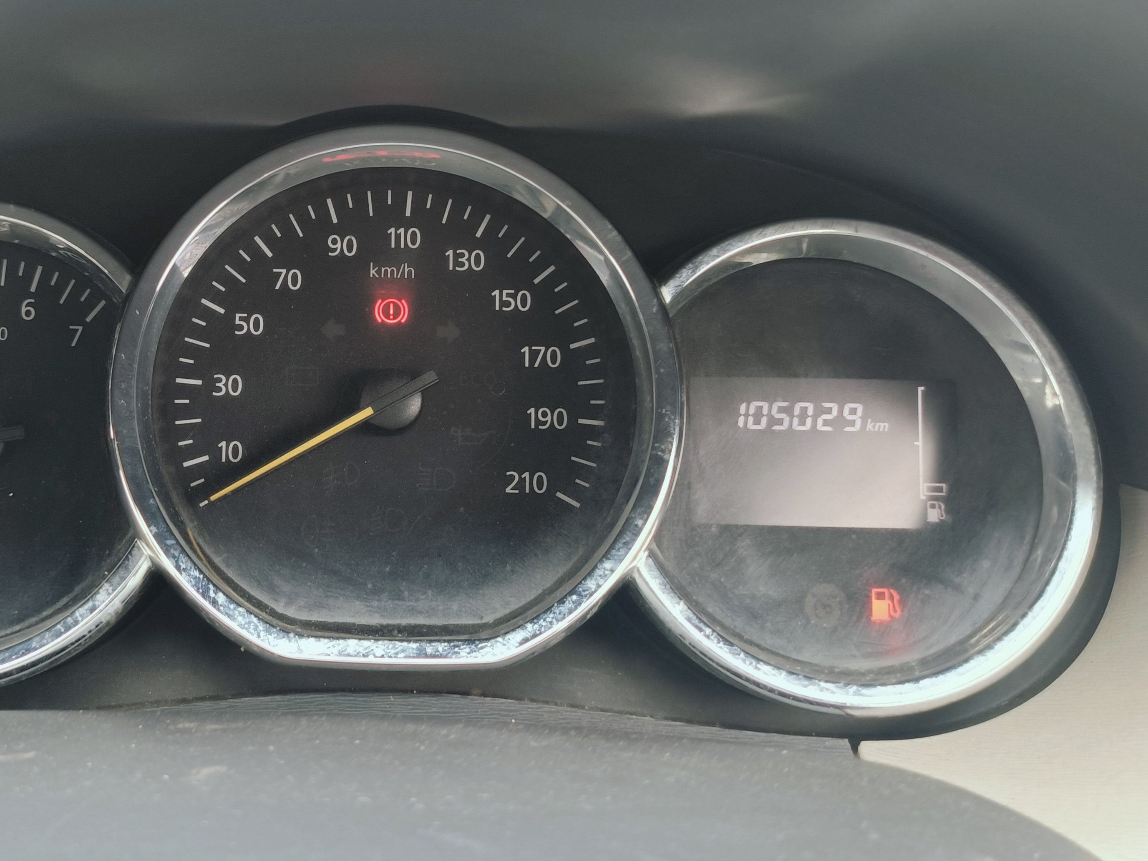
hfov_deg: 43.9
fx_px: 1393
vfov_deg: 34.3
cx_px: 355
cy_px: 365
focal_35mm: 42
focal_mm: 4.7
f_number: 1.7
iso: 266
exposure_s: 1/50
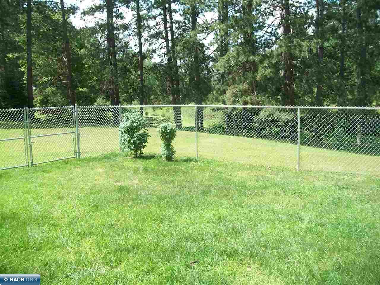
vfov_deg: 44.2
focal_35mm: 32
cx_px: 190
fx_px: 351
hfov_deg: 56.8
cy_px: 142
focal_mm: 5.7
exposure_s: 1/400
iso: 80
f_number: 2.9
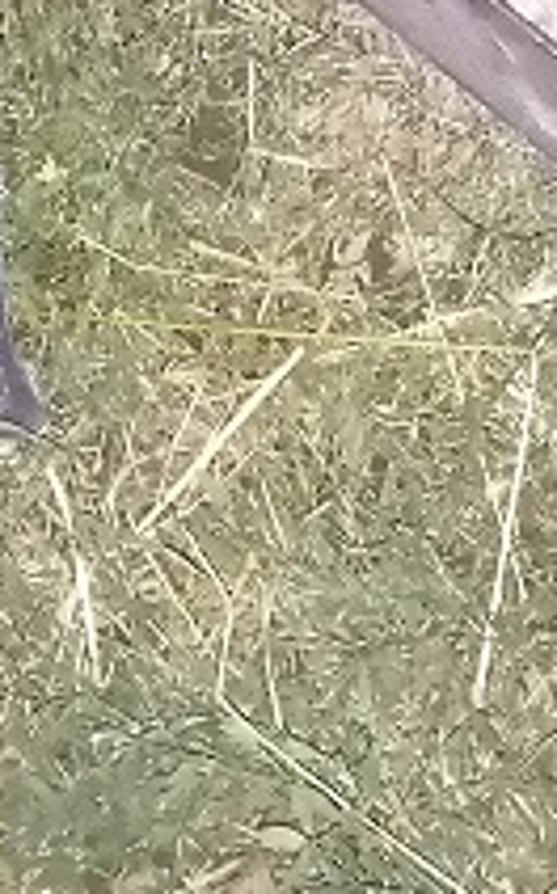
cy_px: -308
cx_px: 278
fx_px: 2630
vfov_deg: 17.9
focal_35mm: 108
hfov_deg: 12.1
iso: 640
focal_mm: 3.62
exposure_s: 1/20
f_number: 1.8
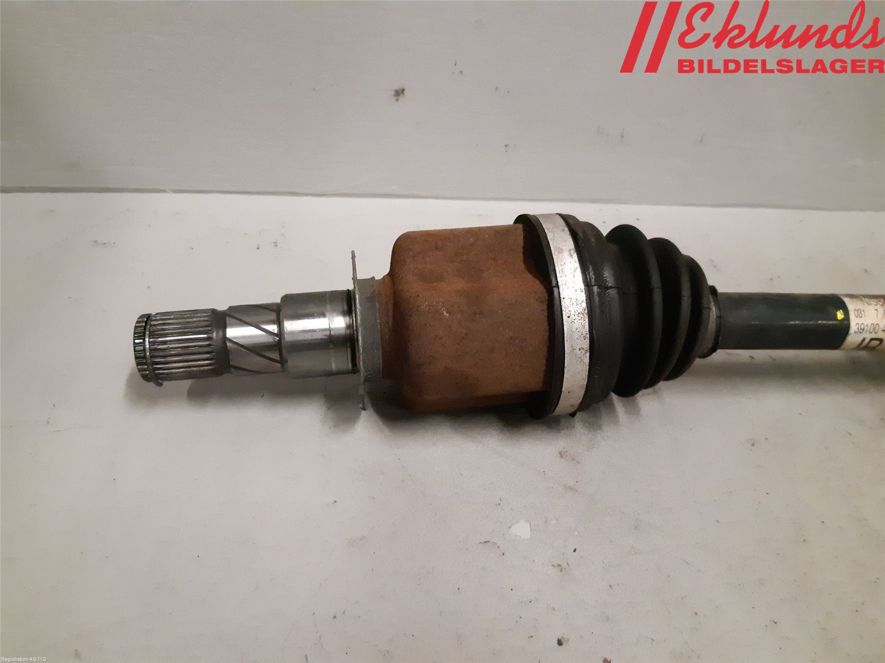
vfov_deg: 53.1
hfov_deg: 67.3
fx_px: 665
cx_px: 442
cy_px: 332
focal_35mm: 26
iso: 800
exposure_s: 1/219
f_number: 1.7
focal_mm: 3.93
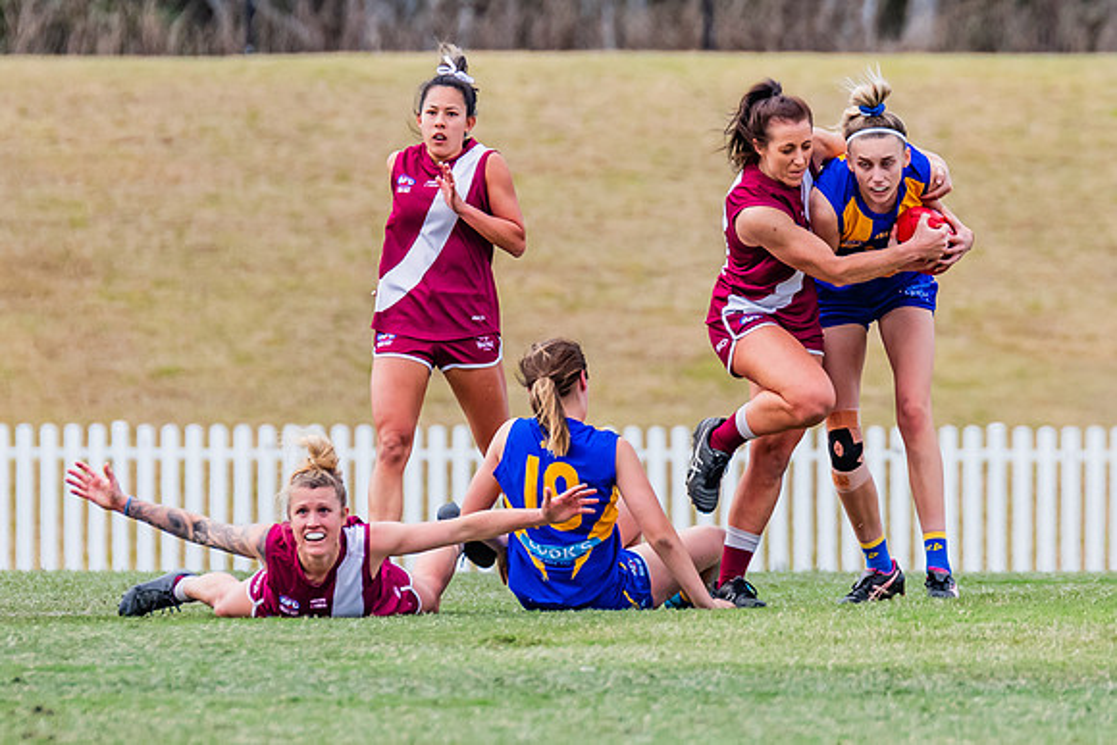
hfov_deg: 2.3
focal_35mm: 888
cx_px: 772
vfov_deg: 1.5
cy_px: 222
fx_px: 27567
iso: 800
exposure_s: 1/1600
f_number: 6.3
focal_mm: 420
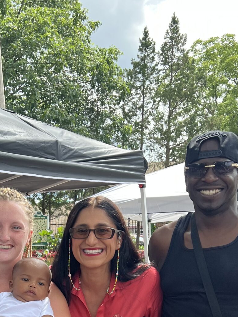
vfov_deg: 28.2
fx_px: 587
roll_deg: +0.0
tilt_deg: -7.9
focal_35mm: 64
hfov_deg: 22.6
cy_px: 326
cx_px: 42
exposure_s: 1/797
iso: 50
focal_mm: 5.7
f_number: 1.5
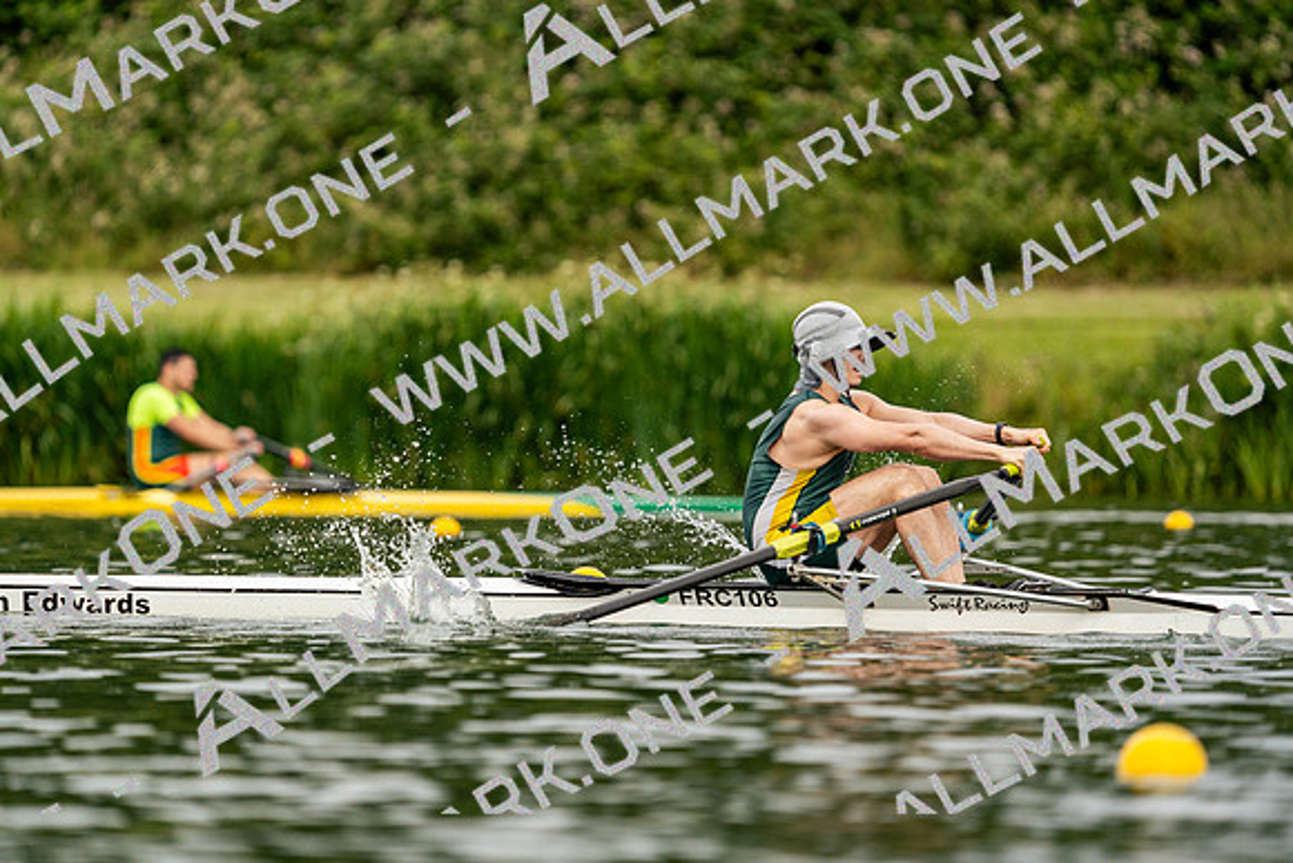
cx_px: 646
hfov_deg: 4.4
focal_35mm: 467
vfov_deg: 2.9
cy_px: 432
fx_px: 16776
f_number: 6.3
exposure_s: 1/2000
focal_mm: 467
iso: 640
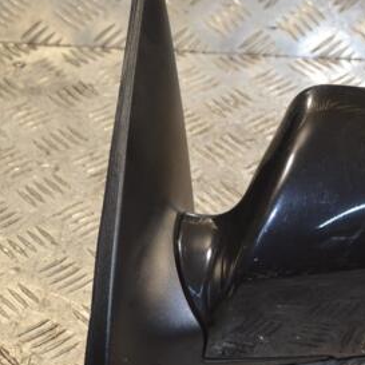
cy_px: 203
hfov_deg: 15.5
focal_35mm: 112
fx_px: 1336
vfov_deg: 15.6
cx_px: 270
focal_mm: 40
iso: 400
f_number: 5.3
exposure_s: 1/80
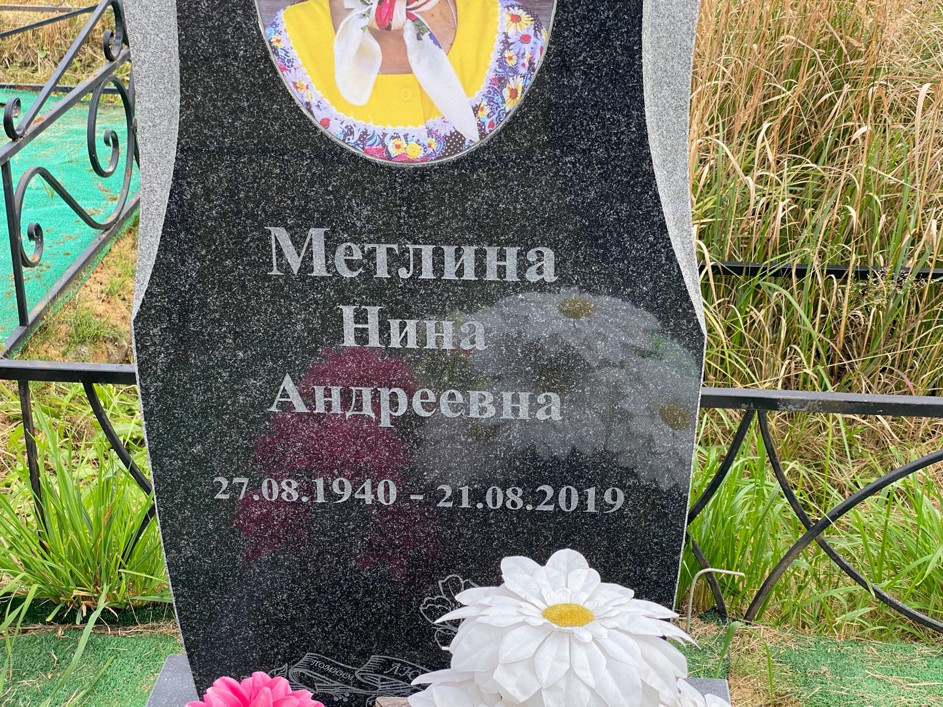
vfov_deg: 28.0
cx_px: 472
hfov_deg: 36.8
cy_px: 354
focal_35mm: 52
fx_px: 1417
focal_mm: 6
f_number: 2
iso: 20
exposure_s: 1/378
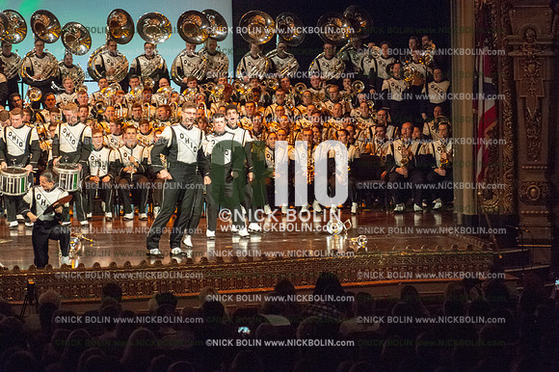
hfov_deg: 14.7
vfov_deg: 9.8
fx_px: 2173
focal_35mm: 140
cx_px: 280
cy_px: 186
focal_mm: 140
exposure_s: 1/320
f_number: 5.6
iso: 8000
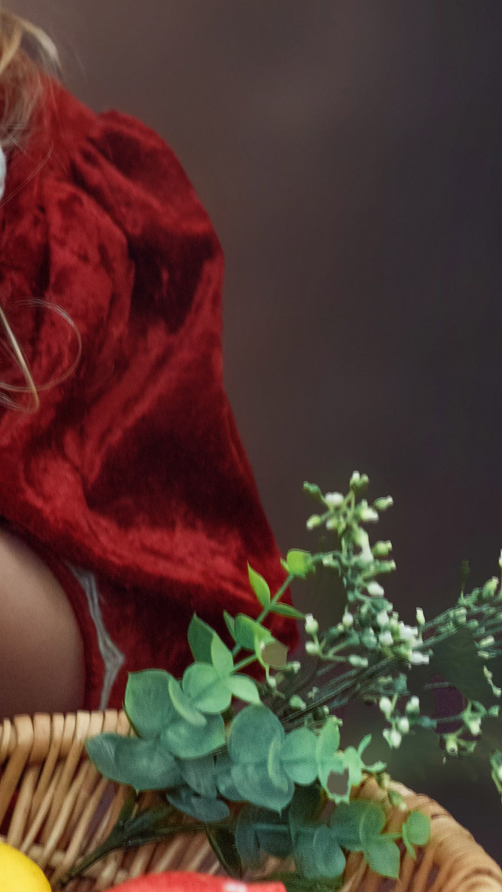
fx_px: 2674
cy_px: 313
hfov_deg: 10.4
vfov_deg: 18.9
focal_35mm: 113
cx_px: -254
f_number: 1.6
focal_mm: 35
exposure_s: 1/8000
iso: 6400
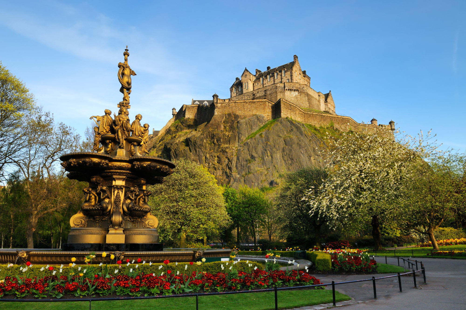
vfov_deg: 50.3
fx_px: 330
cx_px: 233
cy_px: 155
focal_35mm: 26
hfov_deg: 70.5
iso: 200
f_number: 8
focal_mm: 17
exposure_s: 1/60
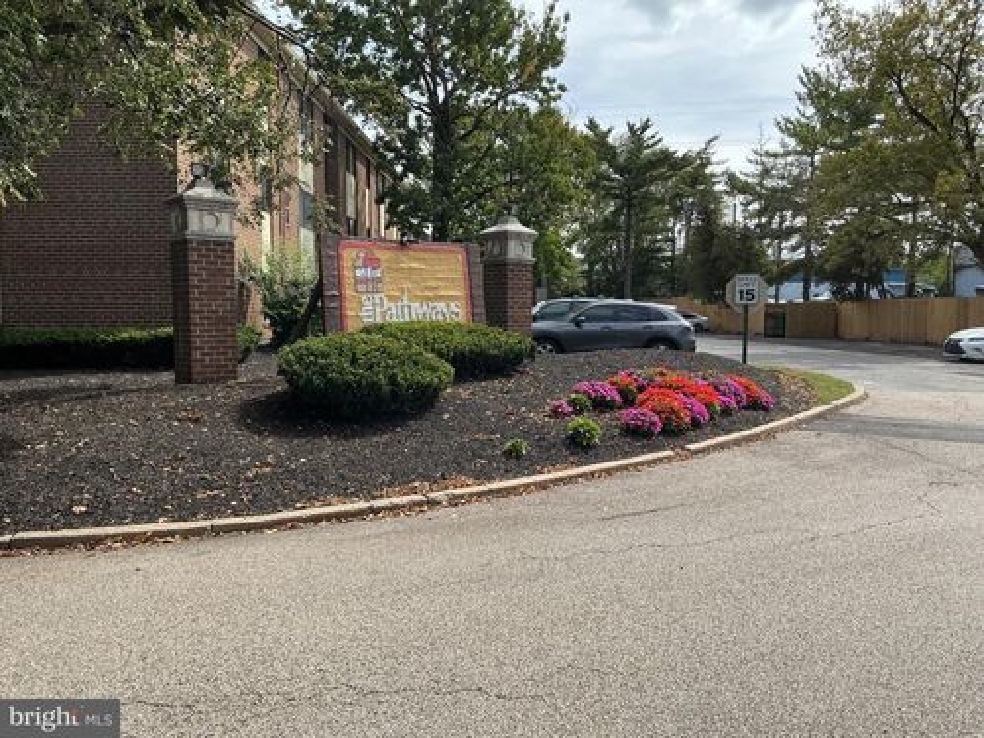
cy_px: 369
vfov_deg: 48.2
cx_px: 492
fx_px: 824
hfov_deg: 61.7
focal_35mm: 29
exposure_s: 1/929
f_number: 1.8
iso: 25
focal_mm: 3
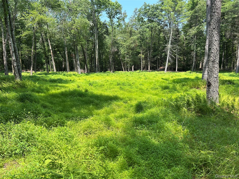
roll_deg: +1.8
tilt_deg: -7.7
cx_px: 120
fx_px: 180
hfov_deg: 67.3
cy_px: 90
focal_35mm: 26
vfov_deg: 53.1
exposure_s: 1/1159
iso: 50
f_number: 1.5
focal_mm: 5.7
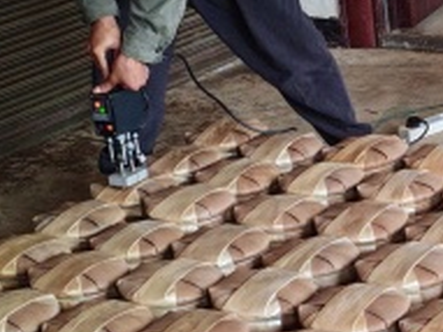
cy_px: 316
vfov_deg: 13.0
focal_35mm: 113
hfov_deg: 17.1
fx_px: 1445
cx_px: 424
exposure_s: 1/100
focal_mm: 5.52
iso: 800
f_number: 1.95
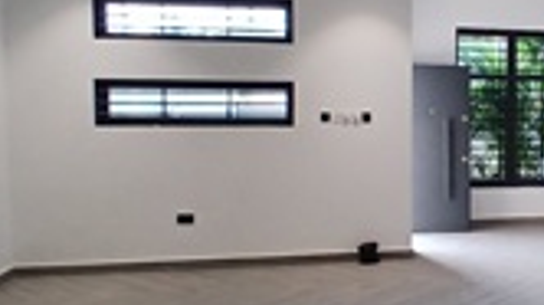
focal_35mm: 46
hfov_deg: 41.5
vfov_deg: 25.9
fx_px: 663
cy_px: 149
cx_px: 478
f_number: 2.2
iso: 125
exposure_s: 1/33.3
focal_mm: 1.4
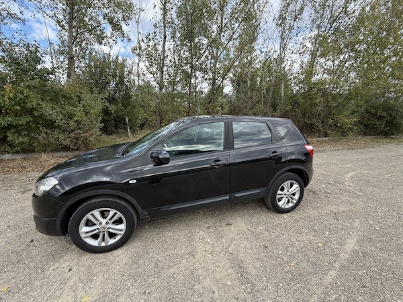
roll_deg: -0.2
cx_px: 202
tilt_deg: -10.1
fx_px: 163
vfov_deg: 85.7
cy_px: 151
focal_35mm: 14
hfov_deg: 102.1
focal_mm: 2.22
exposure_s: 1/357
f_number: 2.2
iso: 50
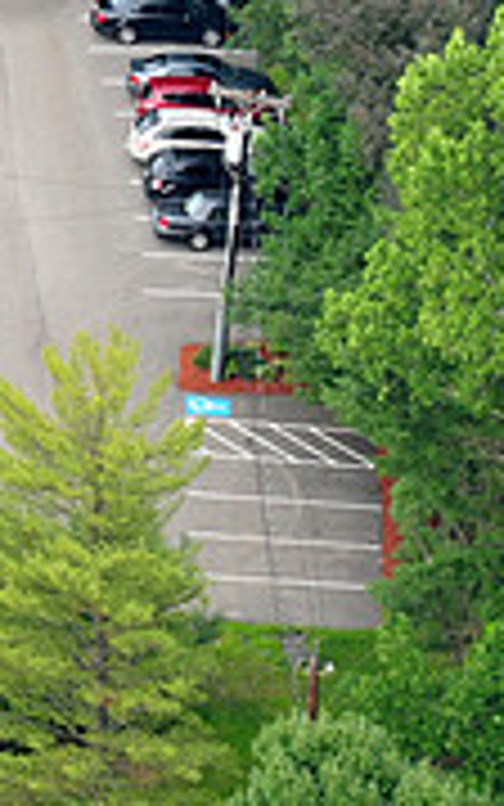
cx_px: -706
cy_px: 169
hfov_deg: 2.5
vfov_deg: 4.0
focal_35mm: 519
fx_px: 11389
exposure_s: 1/125
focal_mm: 105
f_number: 5.6
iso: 400
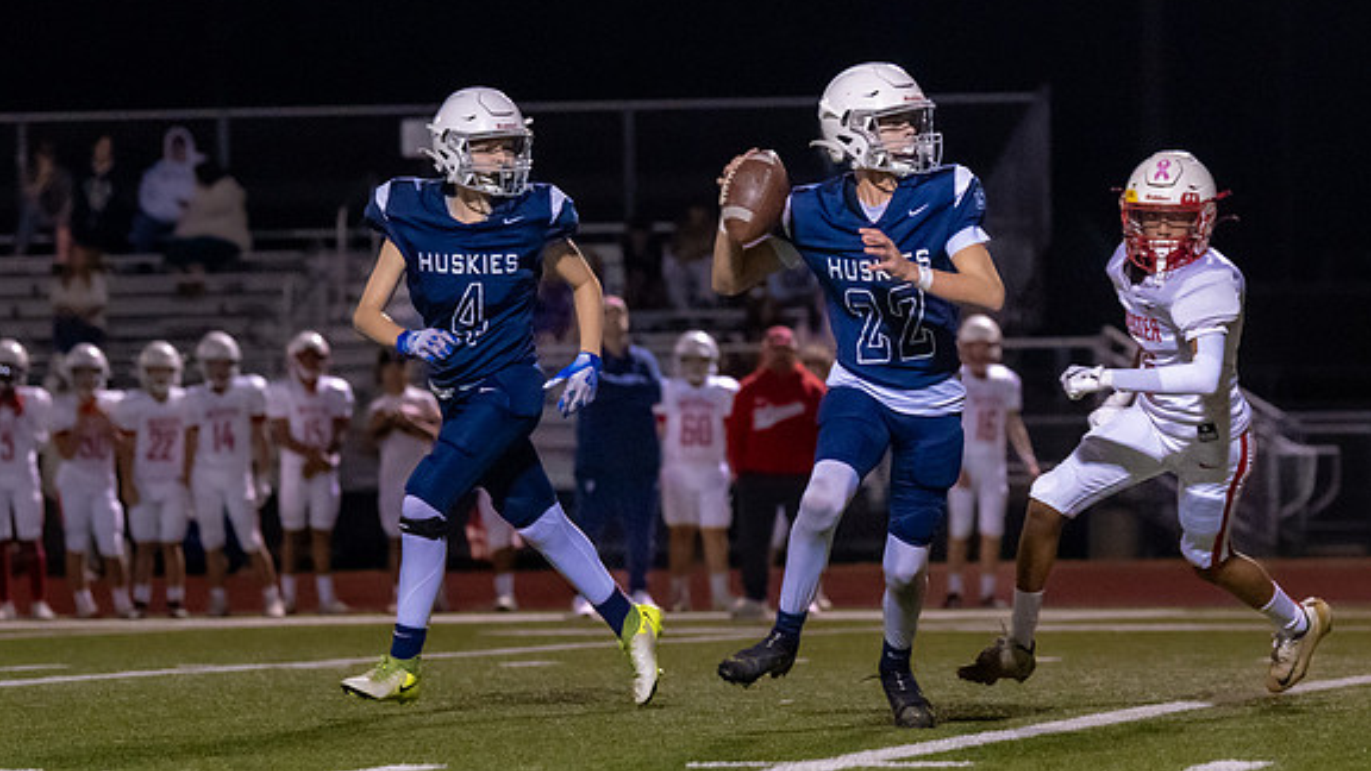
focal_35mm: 248
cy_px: 192
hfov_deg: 8.7
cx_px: 871
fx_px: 9016
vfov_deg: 4.9
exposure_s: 1/1000
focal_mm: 113
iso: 5000
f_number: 2.8
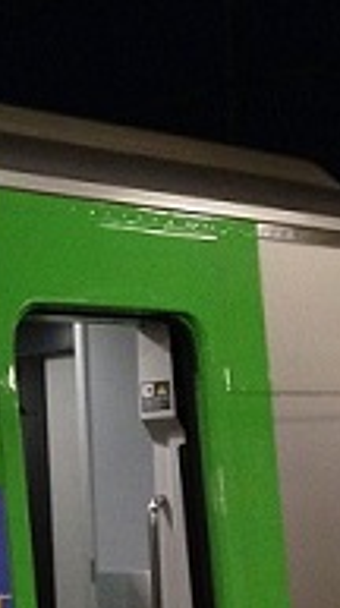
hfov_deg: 10.8
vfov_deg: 20.4
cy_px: 542
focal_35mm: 103
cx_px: -327
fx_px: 1657
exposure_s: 1/20
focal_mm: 4.12
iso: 320
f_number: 2.4
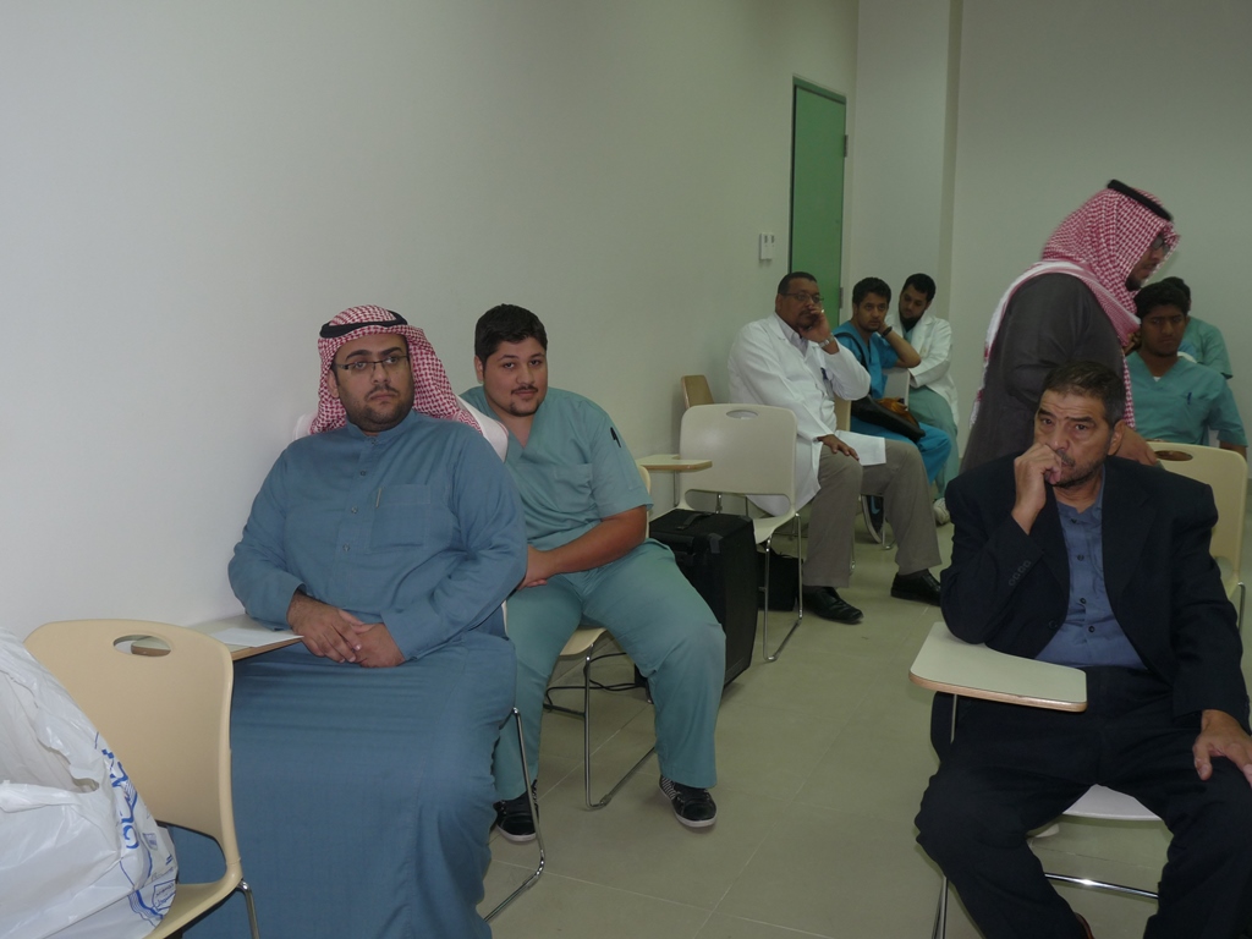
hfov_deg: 52.6
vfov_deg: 40.7
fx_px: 1266
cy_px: 470
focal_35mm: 35
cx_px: 626
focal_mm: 6.2
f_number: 3
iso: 100
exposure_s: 1/30
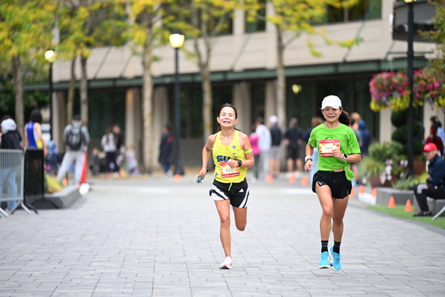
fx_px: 2473
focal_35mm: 200
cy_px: 148
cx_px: 222
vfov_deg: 6.9
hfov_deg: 10.3
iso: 1250
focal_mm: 200
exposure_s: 1/1250
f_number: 2.8
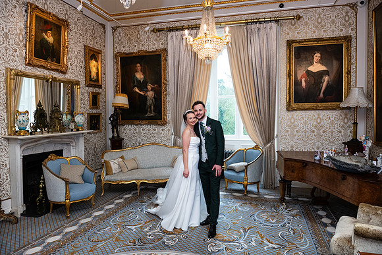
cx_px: 191
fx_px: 255
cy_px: 128
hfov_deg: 73.7
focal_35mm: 24
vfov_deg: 53.2
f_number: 5
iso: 800
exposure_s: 1/160
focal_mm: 24
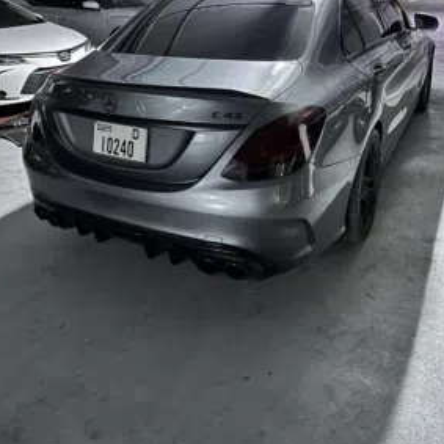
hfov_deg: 54.0
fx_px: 435
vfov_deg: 53.1
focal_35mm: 30
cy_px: 151
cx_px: 220
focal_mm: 6.86
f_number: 1.78
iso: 1250
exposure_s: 1/9
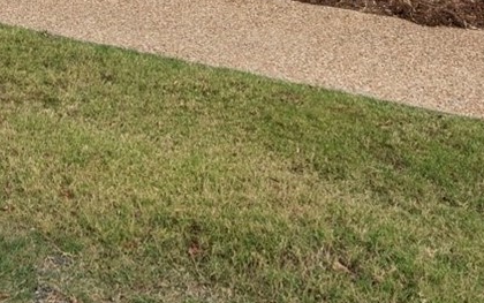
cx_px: 132
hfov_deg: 25.9
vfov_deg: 14.6
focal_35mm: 79
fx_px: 1043
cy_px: -239
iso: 200
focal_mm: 16
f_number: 7.1
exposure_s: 1/500
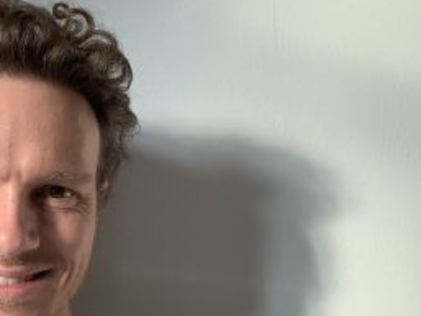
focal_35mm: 56
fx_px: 681
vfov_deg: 25.9
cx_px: 54
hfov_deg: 32.8
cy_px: 229
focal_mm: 2.87
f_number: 2.2
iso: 64
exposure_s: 1/74
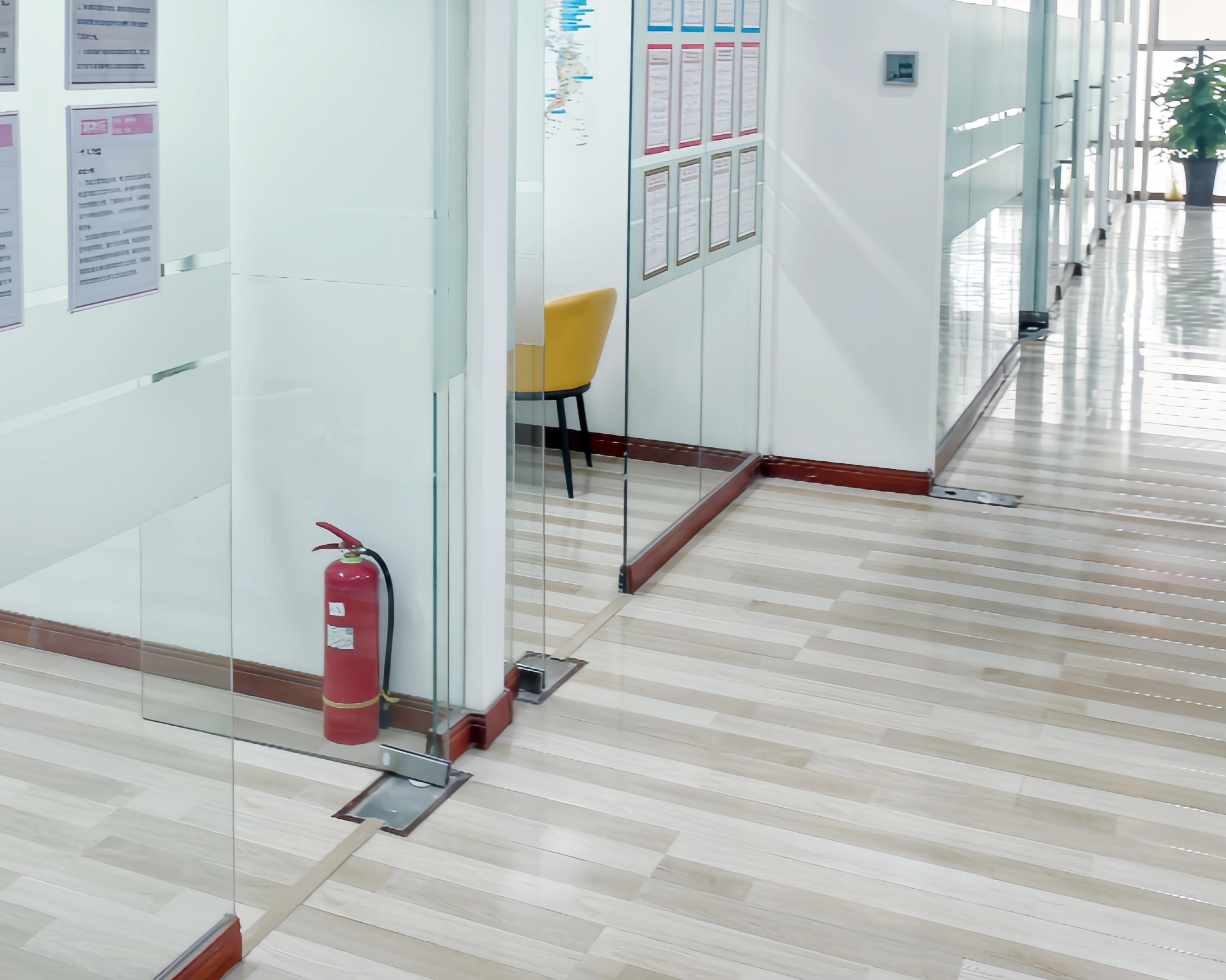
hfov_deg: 43.0
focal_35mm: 42
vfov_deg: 34.2
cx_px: 378
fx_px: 1524
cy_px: 144
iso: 86
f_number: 1.57
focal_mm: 5.6
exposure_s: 1/100
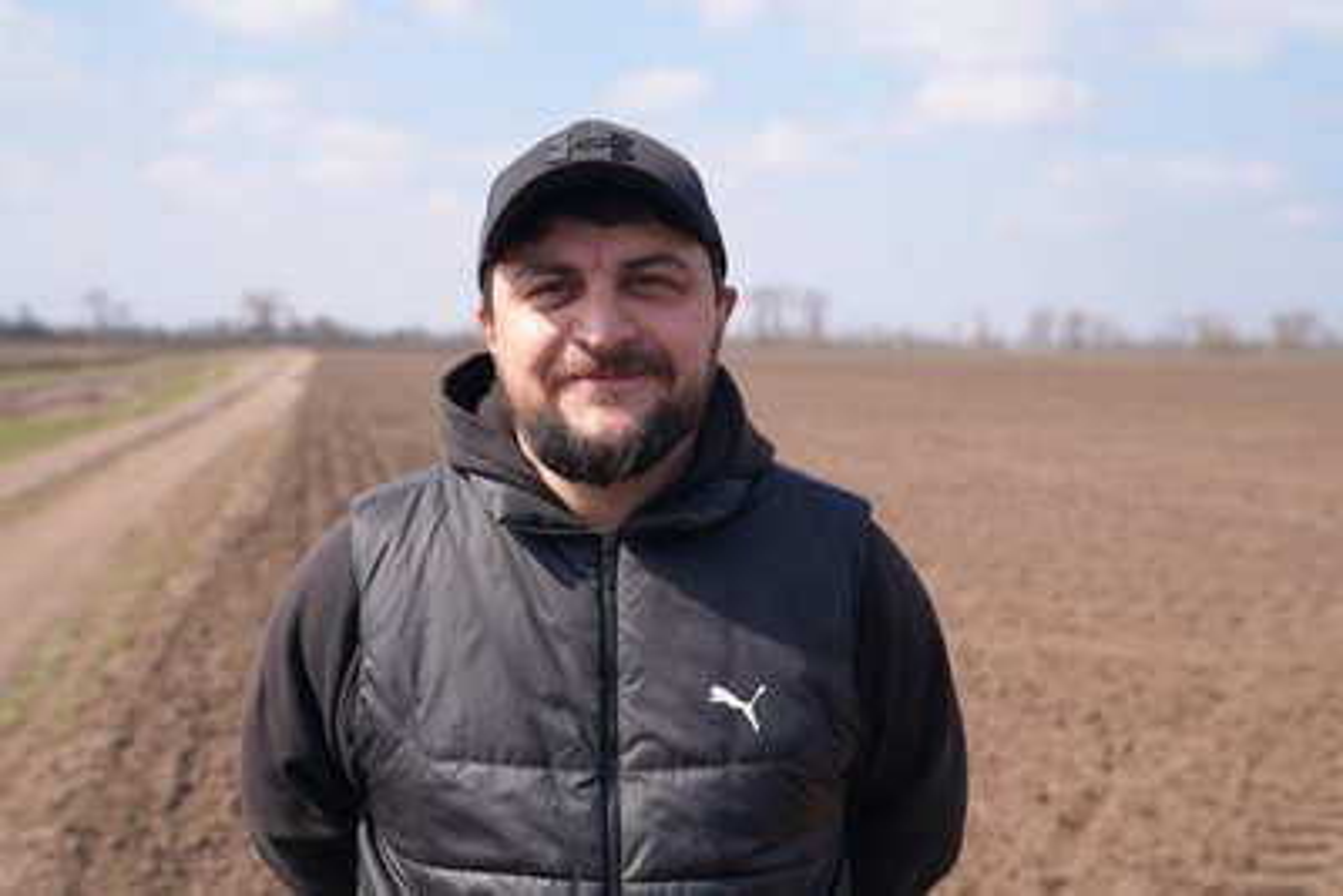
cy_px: 448
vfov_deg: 31.2
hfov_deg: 45.4
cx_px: 672
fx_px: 1605
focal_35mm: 43
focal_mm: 43
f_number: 4.5
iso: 80
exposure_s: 1/400
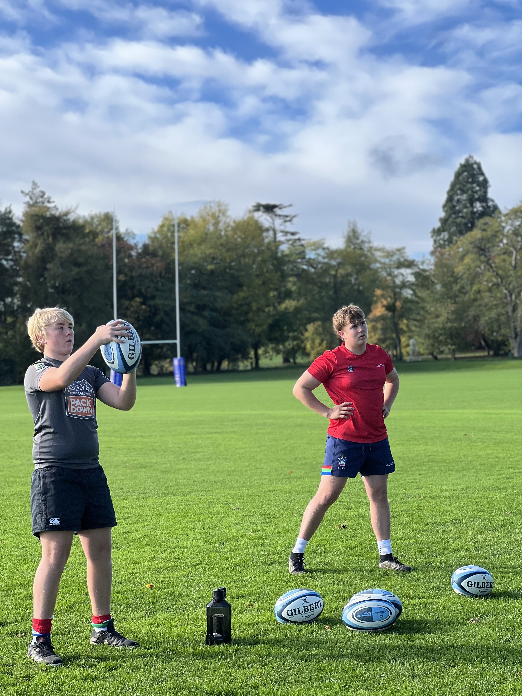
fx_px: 1548
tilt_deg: +1.6
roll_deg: +2.6
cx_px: 261
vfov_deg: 25.3
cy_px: 348
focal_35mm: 77
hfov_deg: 19.1
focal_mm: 9
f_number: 2.8
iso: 25
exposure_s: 1/253
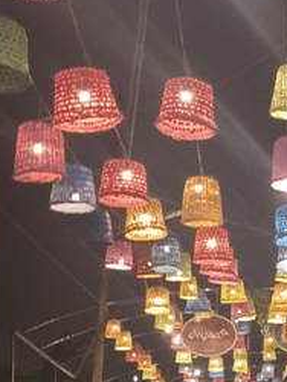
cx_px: 348
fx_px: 883
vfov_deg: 24.1
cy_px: 298
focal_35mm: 80
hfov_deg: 17.6
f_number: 1.8
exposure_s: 1/20
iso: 1000
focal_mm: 4.6
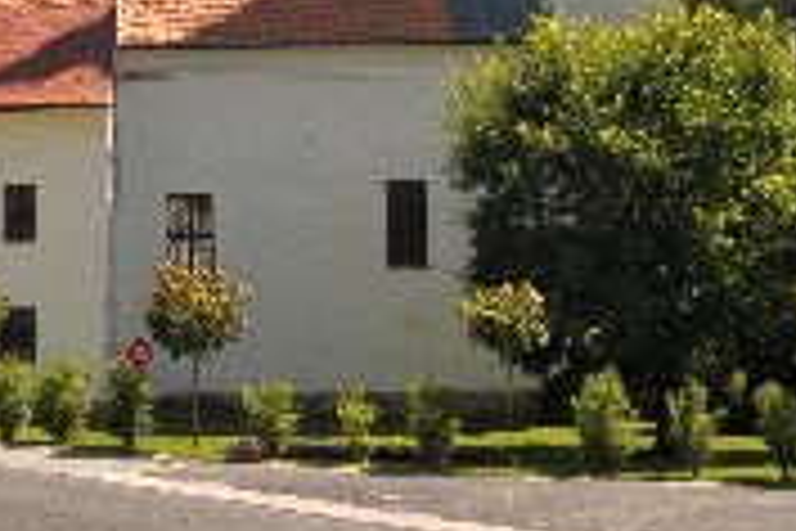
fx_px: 1503
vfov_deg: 18.9
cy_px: -112
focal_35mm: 68
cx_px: 187
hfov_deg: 29.1
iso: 500
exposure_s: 1/500
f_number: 11
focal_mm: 18
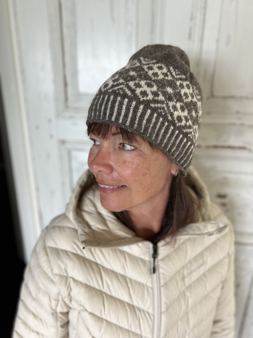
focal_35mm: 26
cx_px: 126
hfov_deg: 53.1
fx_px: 253
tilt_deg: -20.3
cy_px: 169
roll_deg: -1.2
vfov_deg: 67.3
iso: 100
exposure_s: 1/50
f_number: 1.5
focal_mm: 5.7
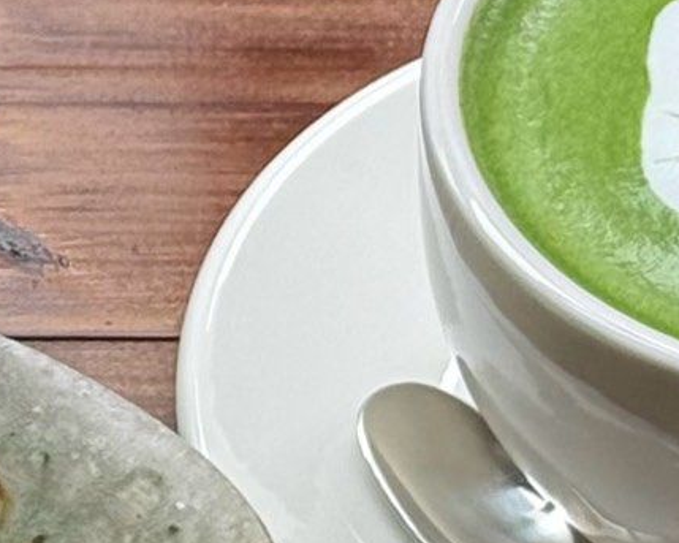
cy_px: 684
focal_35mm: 298
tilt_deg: -46.5
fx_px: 5987
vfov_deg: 5.2
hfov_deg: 6.4
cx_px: -195
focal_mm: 6.76
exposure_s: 1/255
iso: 80
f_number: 1.78
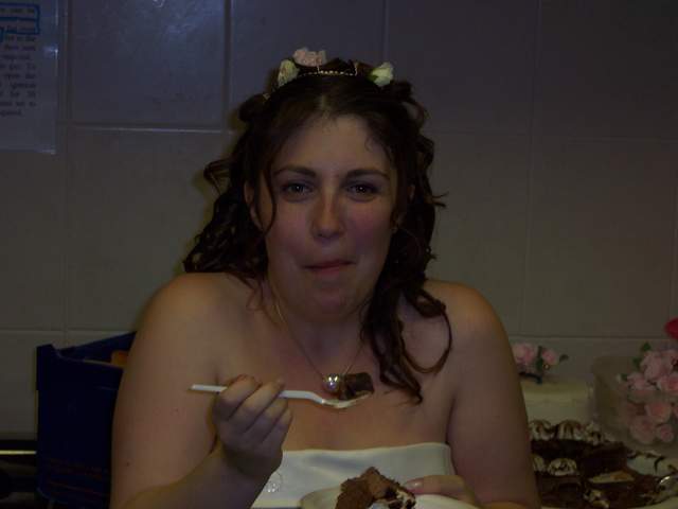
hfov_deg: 22.0
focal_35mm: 89
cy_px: 254
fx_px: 1743
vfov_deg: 16.6
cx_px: 339
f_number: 4.1
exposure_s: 1/60
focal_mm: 18.7
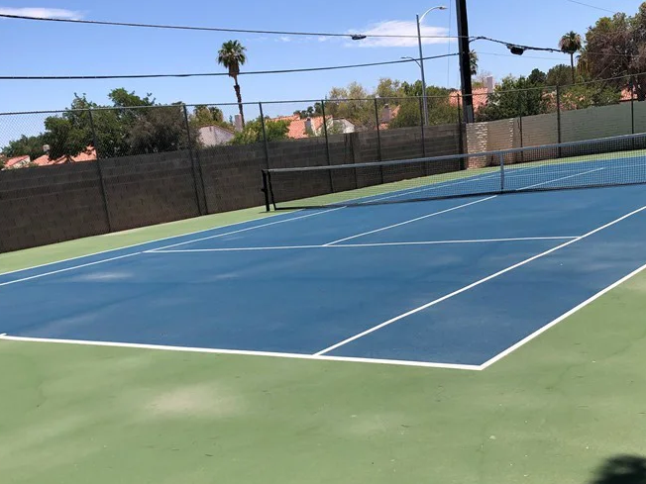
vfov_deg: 32.5
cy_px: 332
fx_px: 821
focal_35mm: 44
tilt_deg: -15.6
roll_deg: +6.8
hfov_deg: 42.9
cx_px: 350
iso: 20
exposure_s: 1/2404
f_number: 1.8
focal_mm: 3.99
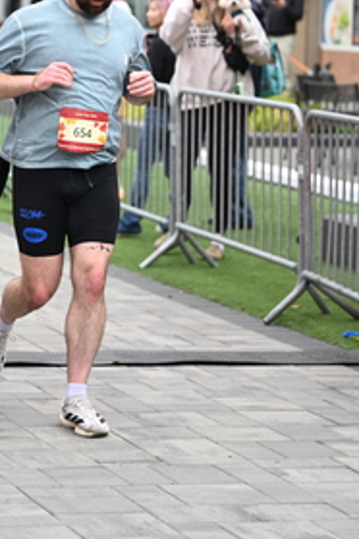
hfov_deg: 8.8
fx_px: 2333
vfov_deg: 13.1
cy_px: 70
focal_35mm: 156
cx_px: 63
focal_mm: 79
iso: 640
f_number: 2.8
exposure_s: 1/2000
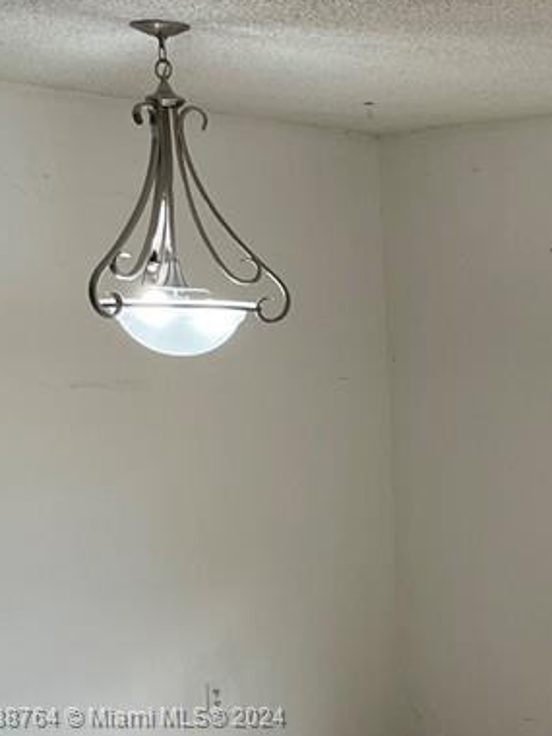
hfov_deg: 16.5
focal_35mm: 82
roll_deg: +0.0
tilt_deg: -9.9
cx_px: 802
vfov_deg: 23.0
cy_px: 719
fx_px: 1743
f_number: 1.6
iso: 32
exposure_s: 1/120
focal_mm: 4.2
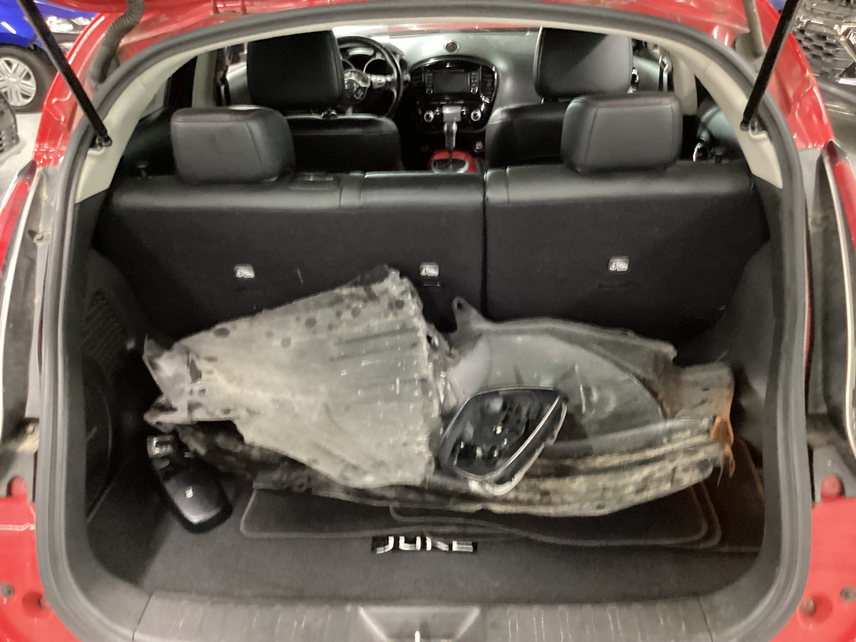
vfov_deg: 45.4
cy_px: 321
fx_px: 767
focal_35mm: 31
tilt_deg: -30.0
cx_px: 428
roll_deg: +2.2
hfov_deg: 58.4
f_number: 2.4
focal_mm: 3.3
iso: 640
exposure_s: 1/17
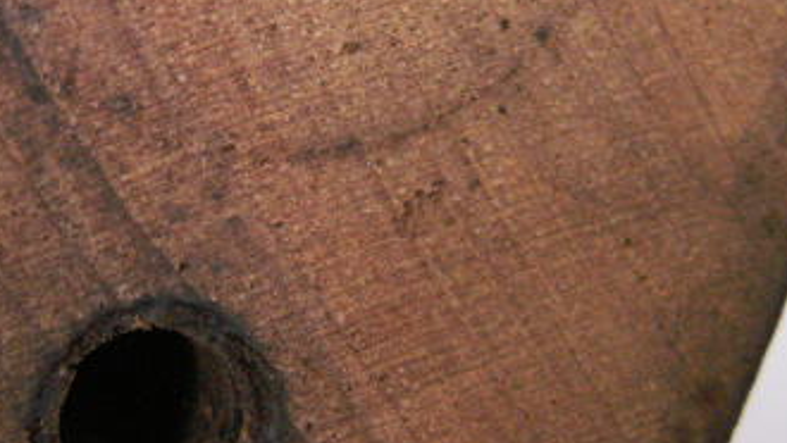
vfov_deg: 9.2
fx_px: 2735
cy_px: -10
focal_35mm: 131
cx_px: 250
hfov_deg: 16.3
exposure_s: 1/10
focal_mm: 10.28
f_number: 3.2
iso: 160
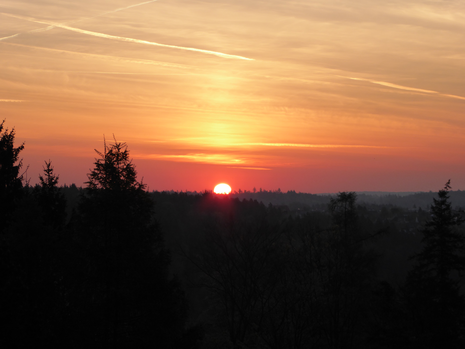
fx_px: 2015
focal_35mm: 150
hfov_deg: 13.2
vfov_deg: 9.9
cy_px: 174
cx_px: 232
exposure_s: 1/200
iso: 160
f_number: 5.3
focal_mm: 24.2
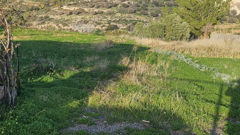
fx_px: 305
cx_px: 80
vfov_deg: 24.4
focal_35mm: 48
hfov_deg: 42.3
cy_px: 20
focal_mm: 6.3
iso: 10
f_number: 1.7
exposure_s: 1/699
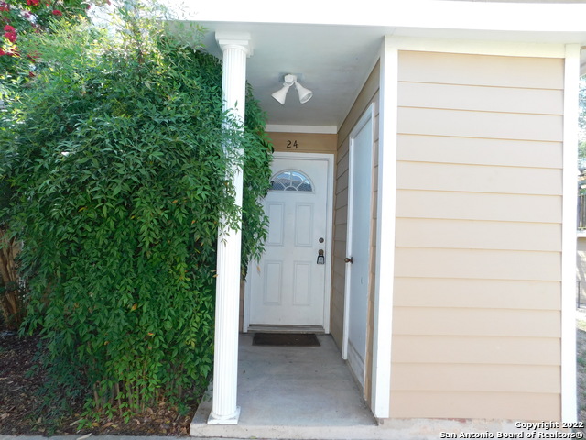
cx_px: 293
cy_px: 220
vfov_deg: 58.9
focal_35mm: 23
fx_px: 389
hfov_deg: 73.9
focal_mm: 4
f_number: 3
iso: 125
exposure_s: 1/125
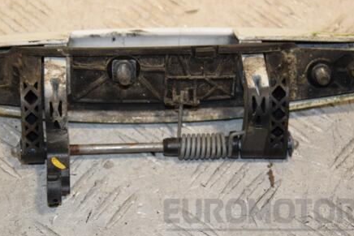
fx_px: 1522
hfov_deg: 13.3
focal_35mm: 155
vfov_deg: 8.9
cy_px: 103
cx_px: 149
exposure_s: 1/200
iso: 800
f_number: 6.3
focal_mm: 75
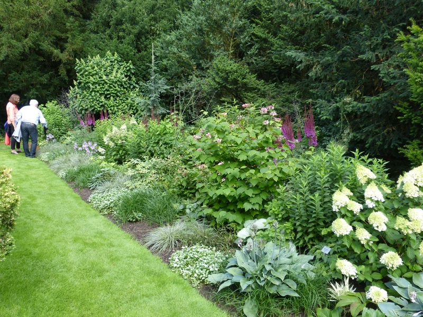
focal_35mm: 31
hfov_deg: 58.4
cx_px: 212
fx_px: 379
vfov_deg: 45.4
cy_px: 158
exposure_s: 1/160
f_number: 4
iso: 100
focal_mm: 5.4
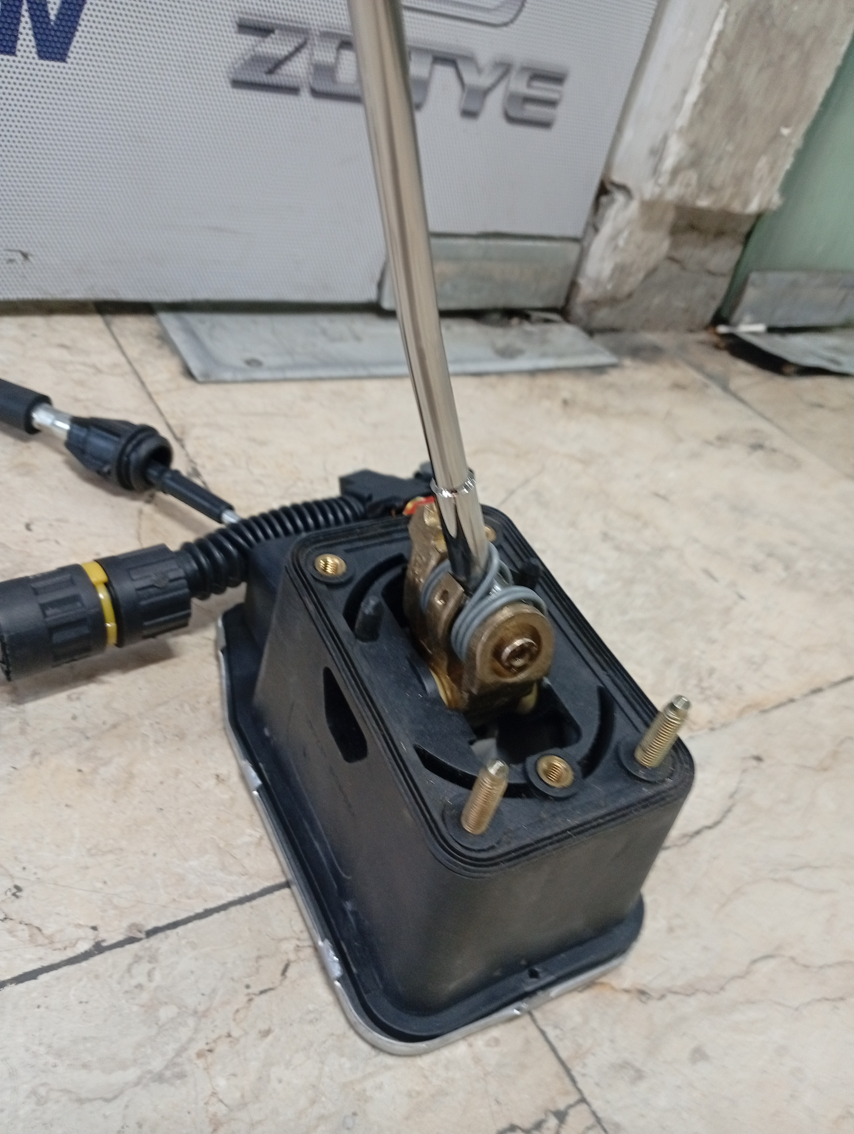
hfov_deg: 51.5
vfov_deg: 65.2
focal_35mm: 27
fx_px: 886
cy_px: 567
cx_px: 427
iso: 375
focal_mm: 3.98
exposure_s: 1/33.3
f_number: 1.8
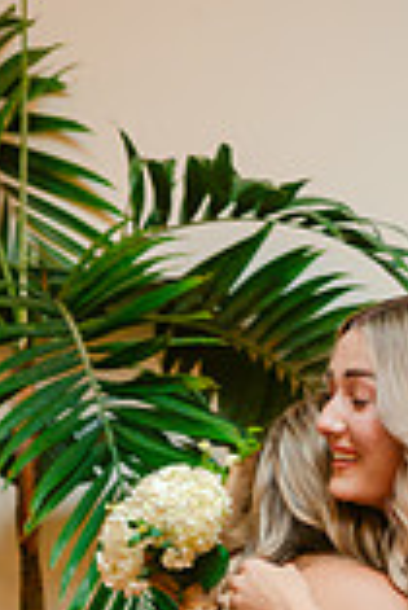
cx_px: 350
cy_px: 746
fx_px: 2578
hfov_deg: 9.0
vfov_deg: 13.1
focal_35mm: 152
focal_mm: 53
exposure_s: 1/250
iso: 1000
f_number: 2.8
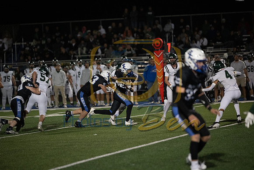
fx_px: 1411
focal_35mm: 200
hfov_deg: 10.3
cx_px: 127
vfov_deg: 6.9
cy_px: 85
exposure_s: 1/1250
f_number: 2.8
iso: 5000
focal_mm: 200
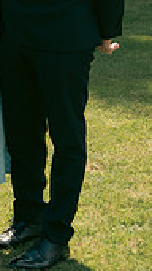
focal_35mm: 178
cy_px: -13
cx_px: -158
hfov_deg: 6.6
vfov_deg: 11.9
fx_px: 1277
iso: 320
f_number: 7.1
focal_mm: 50
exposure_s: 1/320
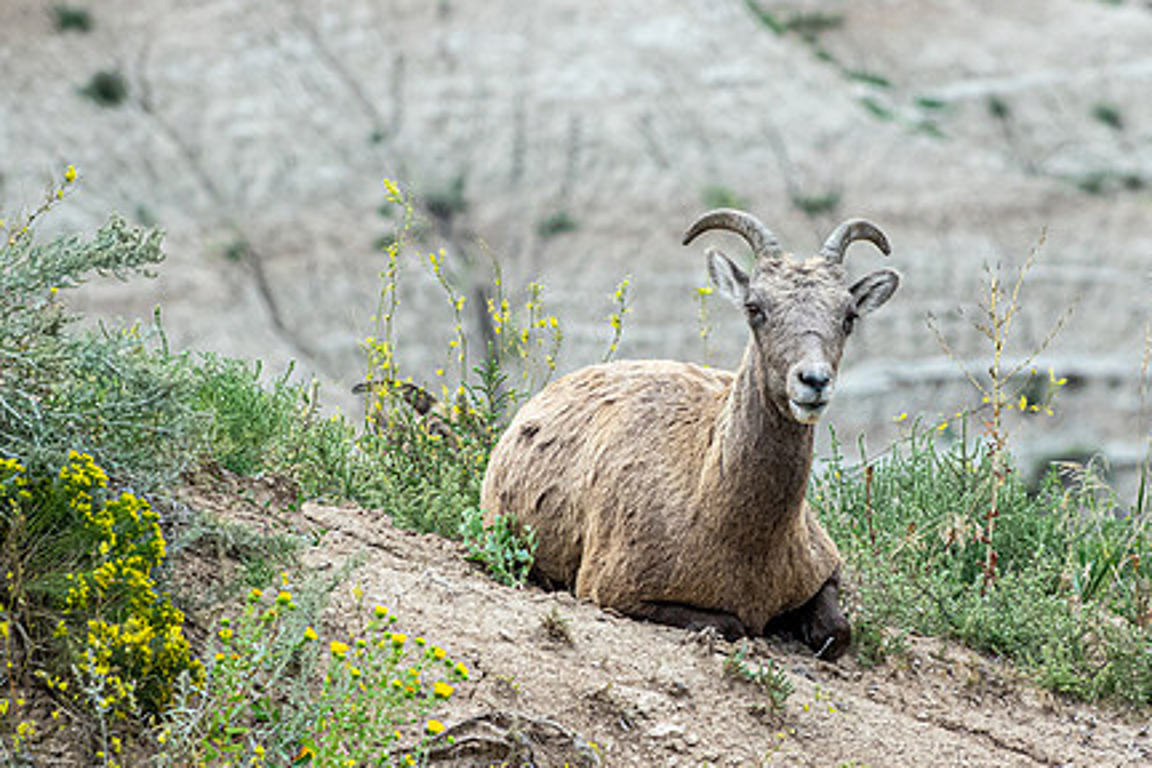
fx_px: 17983
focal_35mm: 562
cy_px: 402
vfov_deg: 2.4
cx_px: 638
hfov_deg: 3.7
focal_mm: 132.24
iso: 400
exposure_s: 1/500
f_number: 4
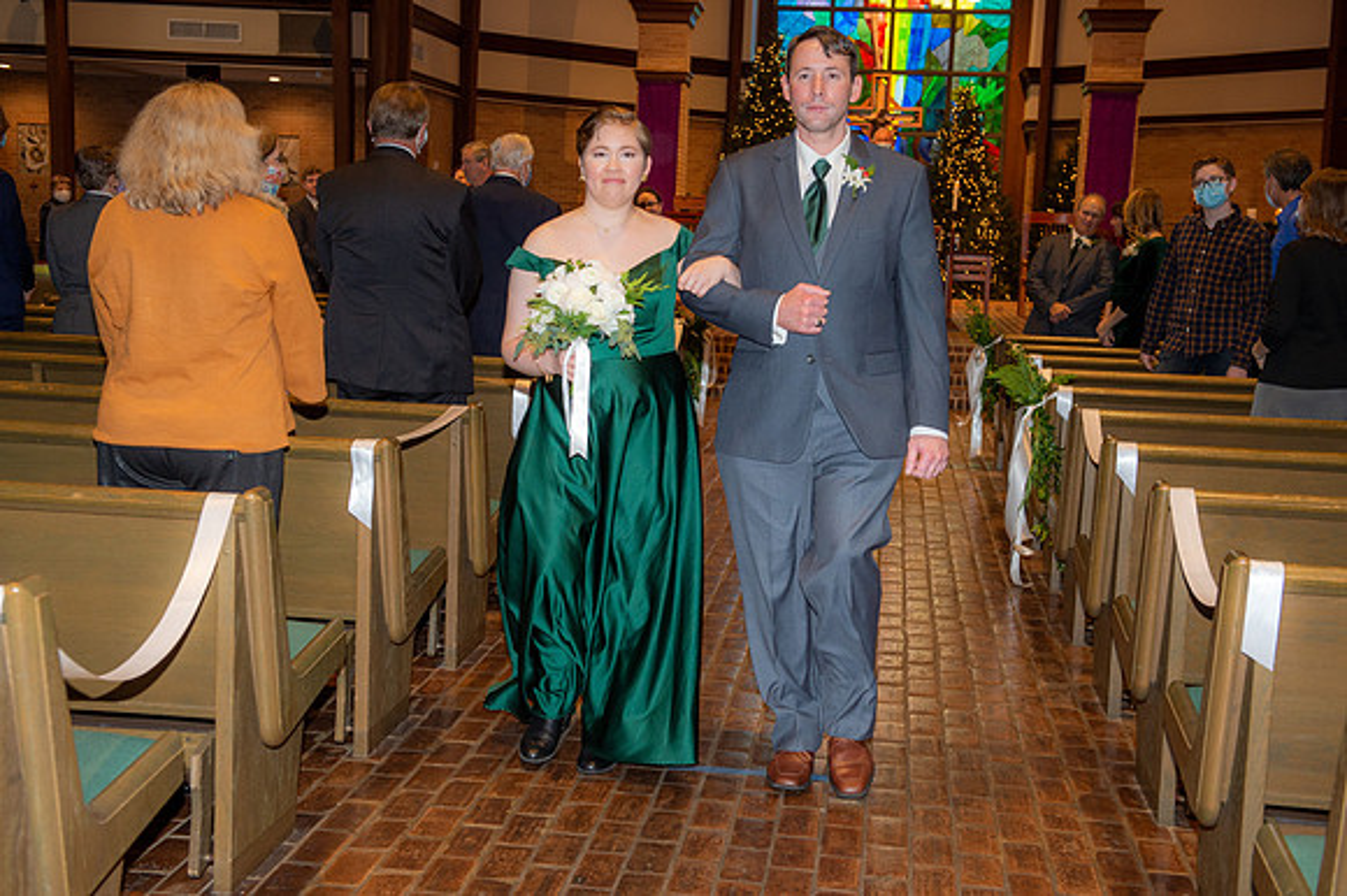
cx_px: 674
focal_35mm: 48
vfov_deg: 28.0
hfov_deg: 41.1
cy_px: 448
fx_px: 1795
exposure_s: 1/125
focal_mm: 48
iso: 1600
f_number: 5.6
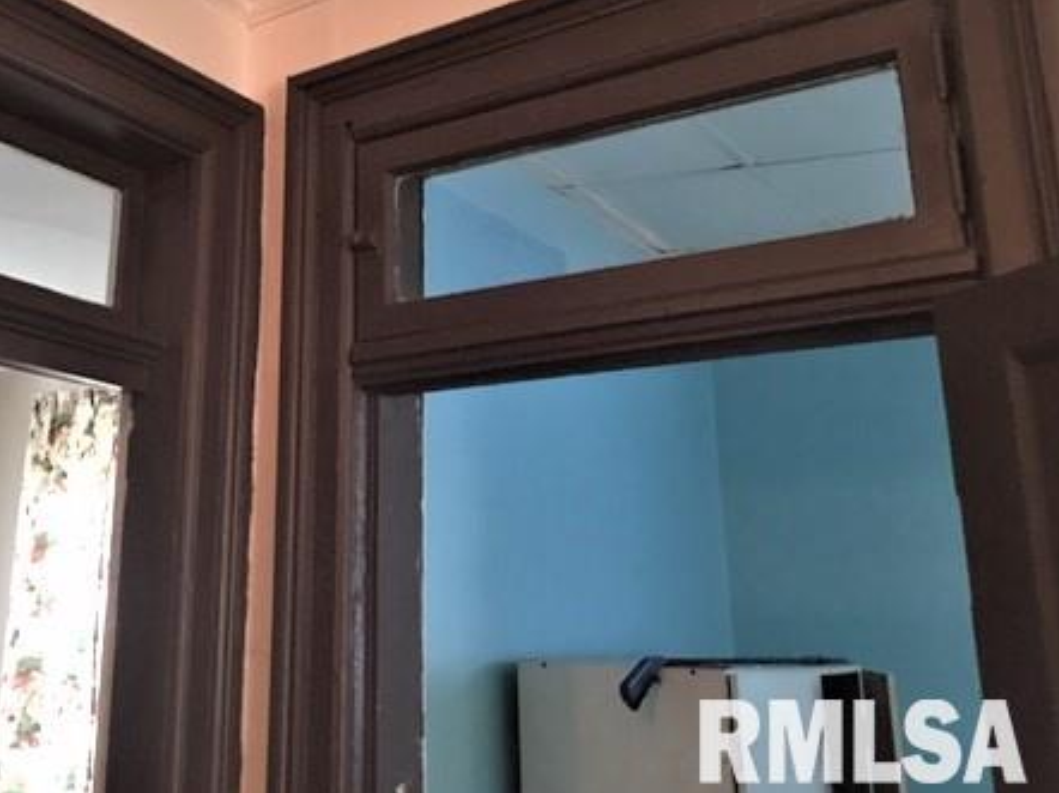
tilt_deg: +18.5
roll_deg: -1.2
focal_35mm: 42
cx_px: 297
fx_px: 1284
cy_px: 247
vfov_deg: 33.9
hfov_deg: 43.7
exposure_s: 1/4
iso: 100
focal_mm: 4.15
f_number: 2.2
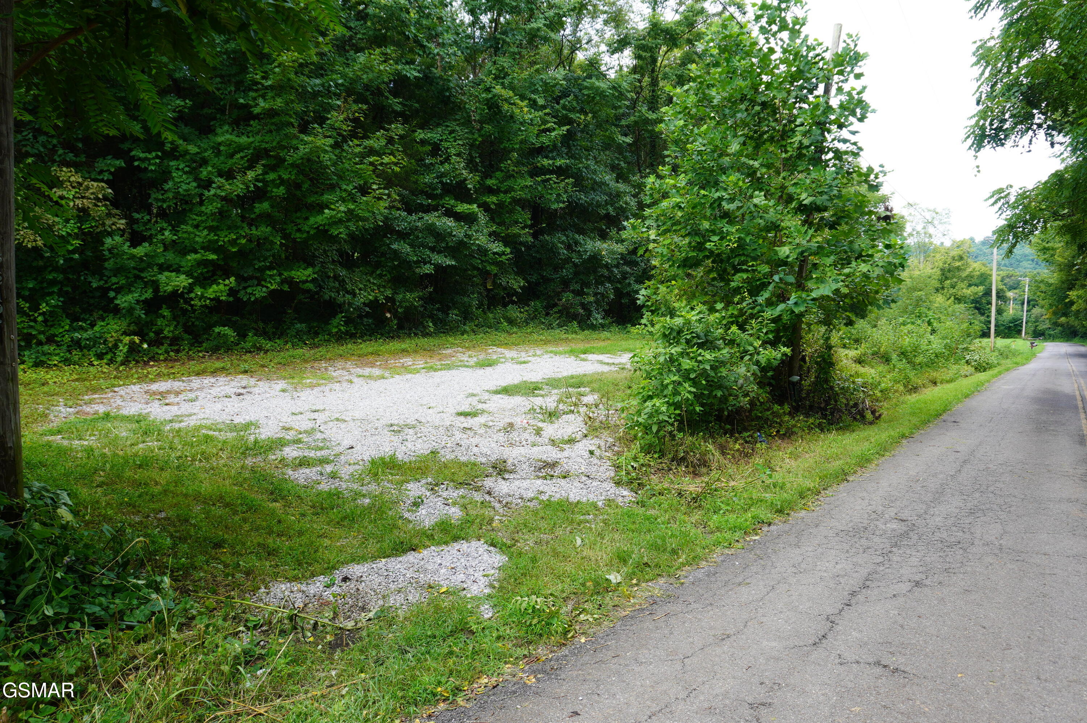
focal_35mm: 27
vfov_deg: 47.8
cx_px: 544
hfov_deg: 67.4
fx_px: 814
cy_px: 362
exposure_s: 1/80
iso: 100
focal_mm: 18
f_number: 5.6
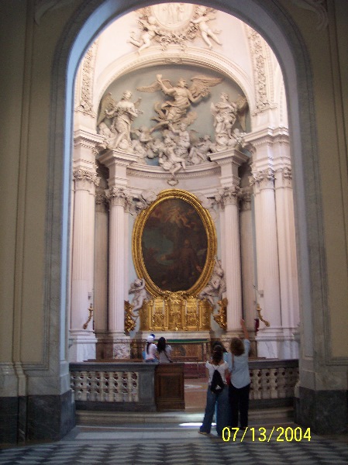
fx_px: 510
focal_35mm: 38
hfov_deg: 37.7
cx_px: 174
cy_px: 232
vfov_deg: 49.0
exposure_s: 1/8
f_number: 2.8
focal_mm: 8
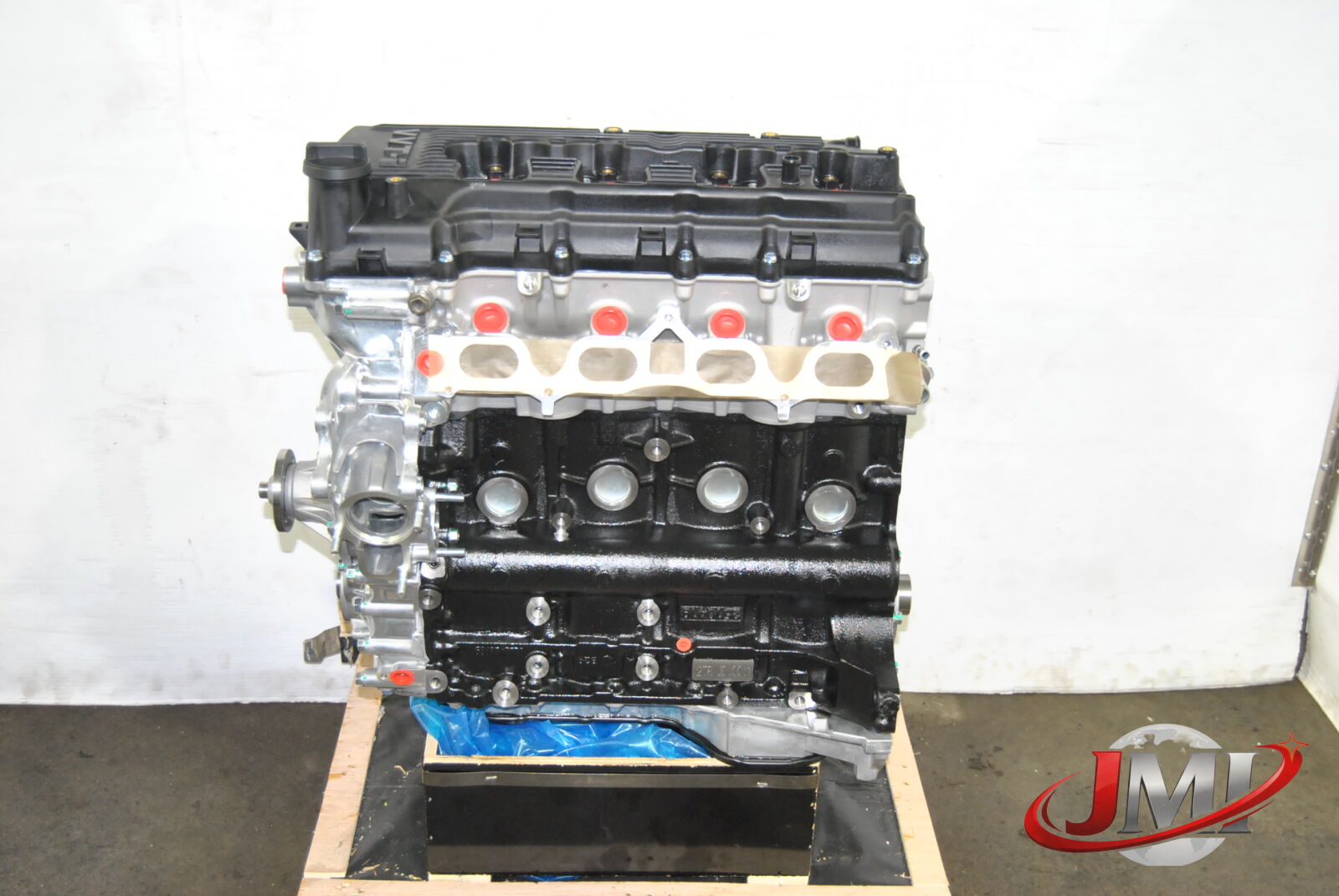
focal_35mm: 45
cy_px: 448
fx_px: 1676
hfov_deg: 43.6
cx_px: 670
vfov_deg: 29.9
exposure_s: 1/60
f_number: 5
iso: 800
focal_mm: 30
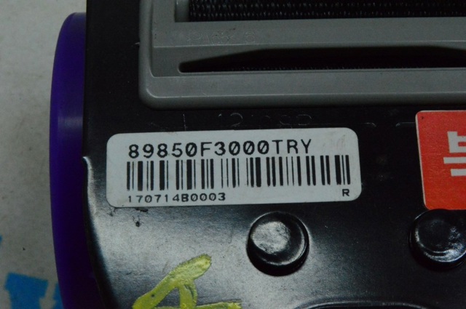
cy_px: 154
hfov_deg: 24.6
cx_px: 233
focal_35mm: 82
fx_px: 1067
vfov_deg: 16.5
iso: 6400
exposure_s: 1/50
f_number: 36
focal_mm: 55
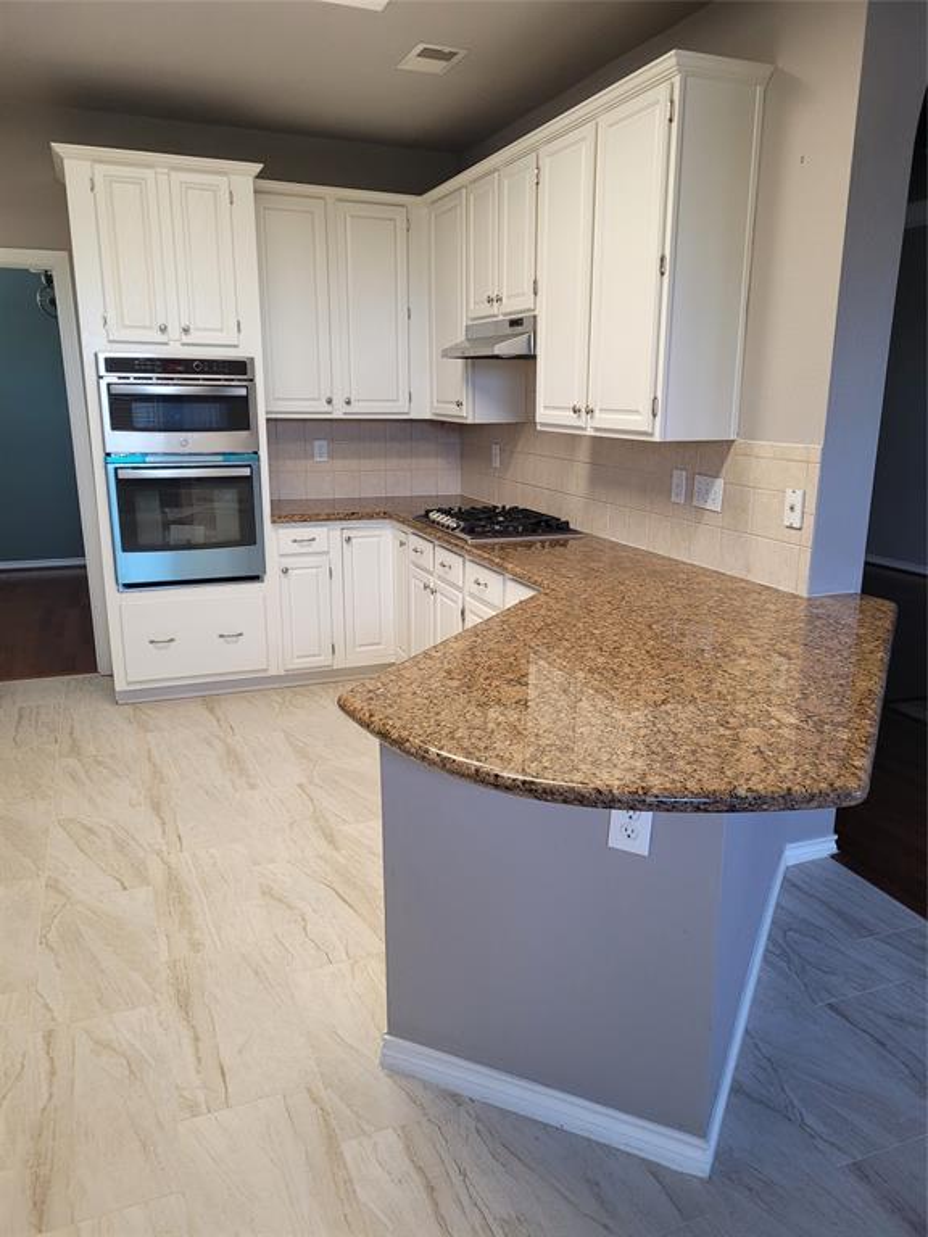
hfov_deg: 53.1
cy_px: 618
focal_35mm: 26
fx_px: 929
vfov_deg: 67.3
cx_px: 464
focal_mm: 5.4
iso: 200
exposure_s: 1/120
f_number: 1.8
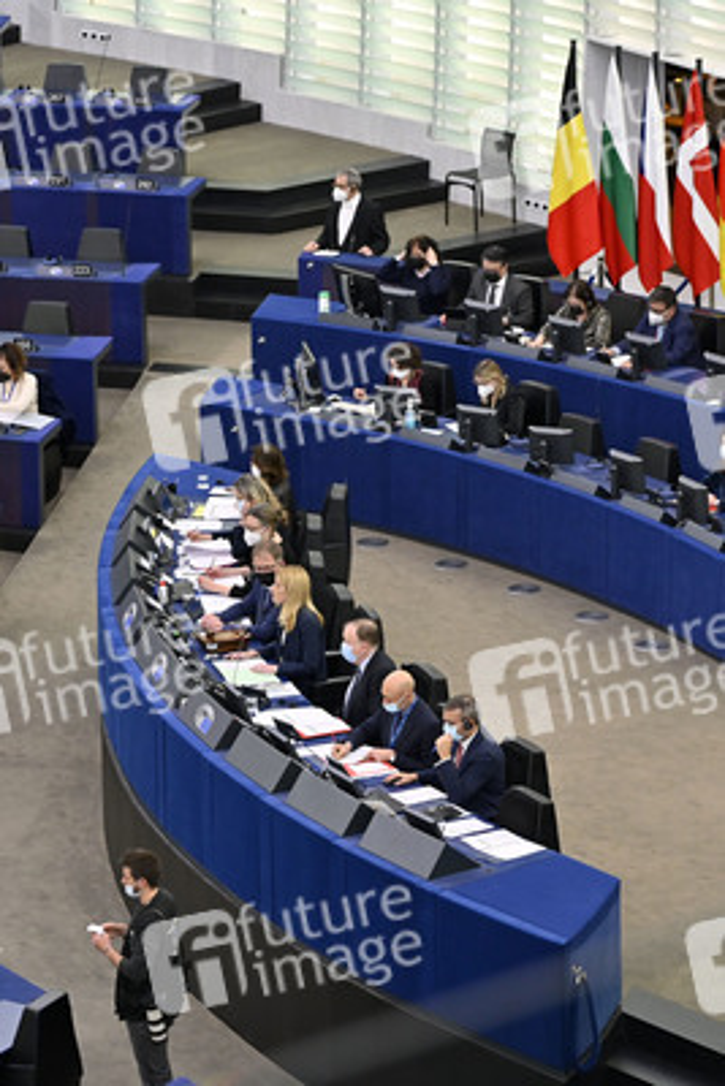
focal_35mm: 110
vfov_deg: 18.6
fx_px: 3320
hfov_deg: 12.5
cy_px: 543
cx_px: 362
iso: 1250
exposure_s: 1/500
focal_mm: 110
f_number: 2.8
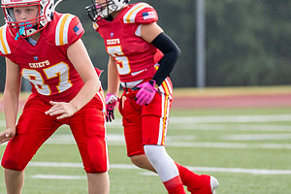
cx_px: 7
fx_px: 5423
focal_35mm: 671
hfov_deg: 3.1
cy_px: 88
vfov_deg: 2.0
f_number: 2.8
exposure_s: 1/2500
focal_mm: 200
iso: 400
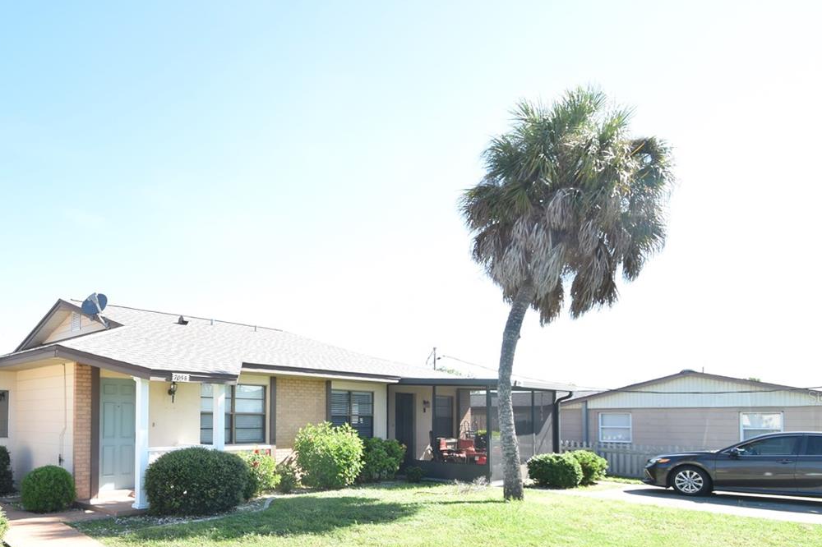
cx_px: 224
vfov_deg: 51.3
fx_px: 548
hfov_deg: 69.7
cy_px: 397
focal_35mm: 24
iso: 280
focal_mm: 10
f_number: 8
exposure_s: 1/250
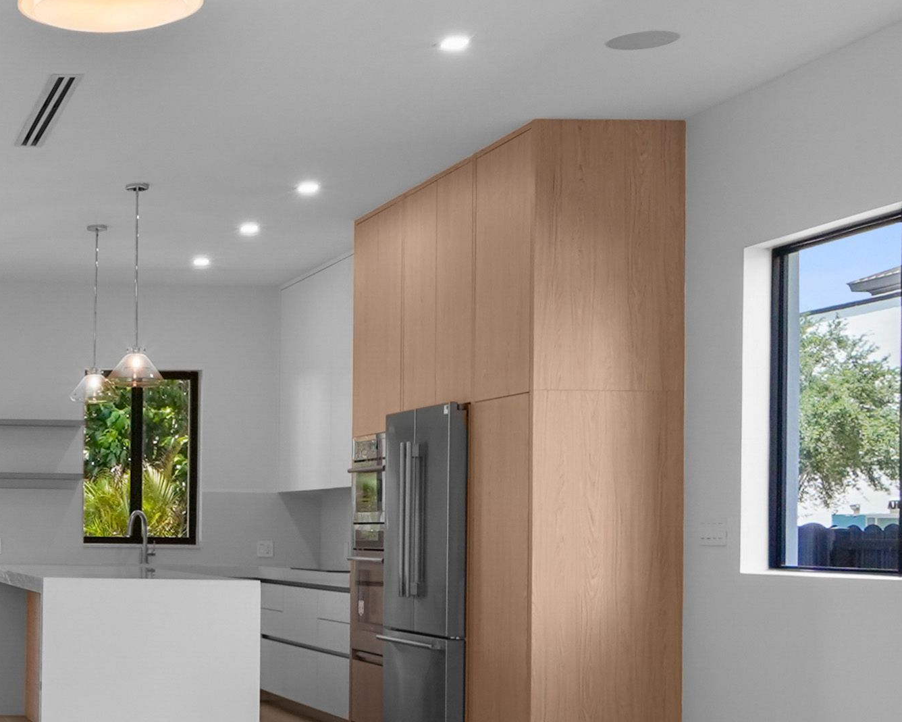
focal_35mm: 59
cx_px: -208
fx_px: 1575
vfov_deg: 25.5
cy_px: 527
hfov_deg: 27.7
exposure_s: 1/25
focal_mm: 14
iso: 250
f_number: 11
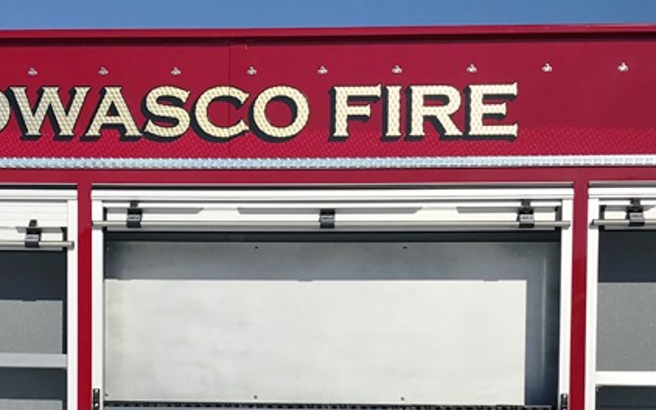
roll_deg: -1.9
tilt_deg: +0.8
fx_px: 1288
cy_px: 444
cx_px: 272
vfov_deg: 17.5
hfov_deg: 28.5
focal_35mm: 72
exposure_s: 1/6849
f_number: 1.8
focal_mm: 3.99
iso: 20
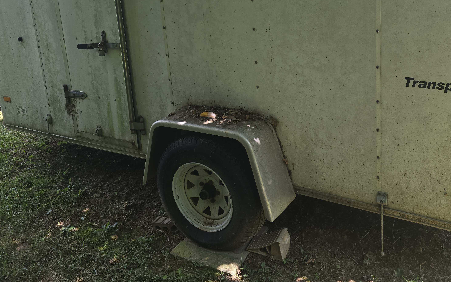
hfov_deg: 57.8
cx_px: 263
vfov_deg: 37.1
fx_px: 406
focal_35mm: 33
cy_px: 62
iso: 16
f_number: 1.7
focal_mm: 6.3
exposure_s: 1/120
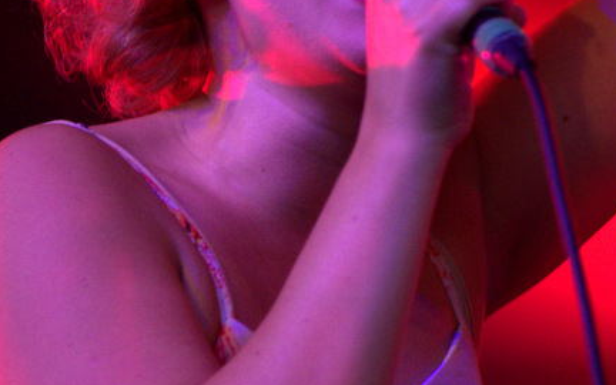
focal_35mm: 496
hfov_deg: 4.2
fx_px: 8324
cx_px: 338
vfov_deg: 2.6
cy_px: 151
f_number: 4.8
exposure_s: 1/250
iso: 2500
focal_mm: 195
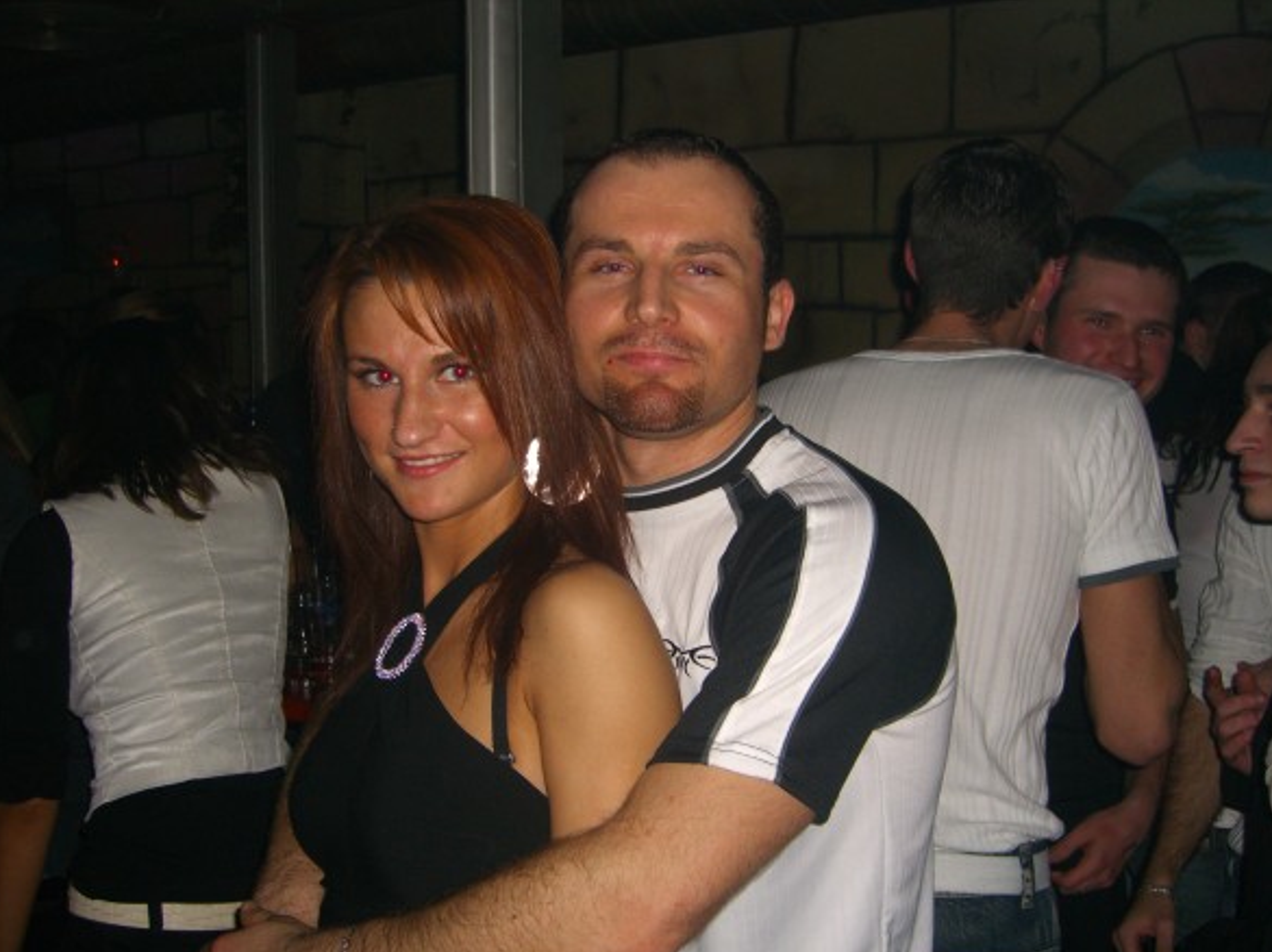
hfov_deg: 47.9
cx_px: 626
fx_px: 1432
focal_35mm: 39
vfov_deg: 36.8
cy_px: 487
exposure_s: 1/60
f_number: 2.8
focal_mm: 7.9
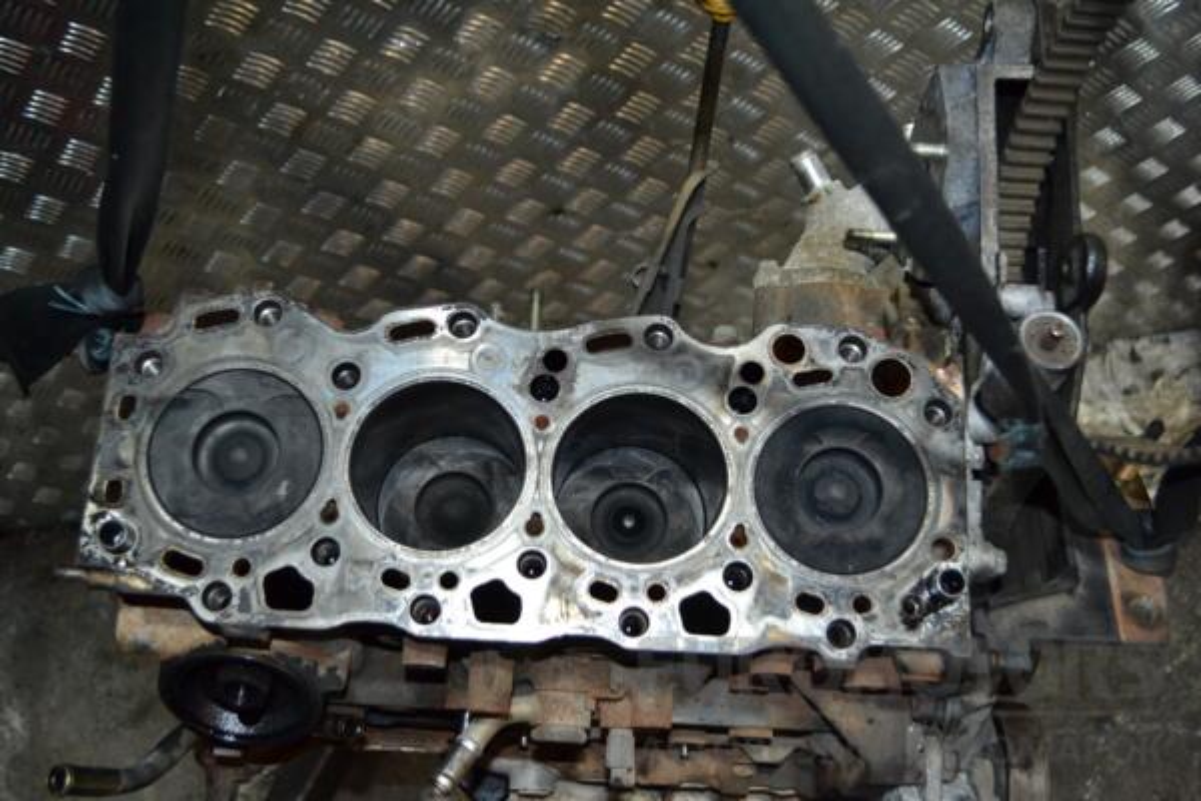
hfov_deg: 49.6
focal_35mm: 39
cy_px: 400
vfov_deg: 34.2
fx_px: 1301
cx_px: 600
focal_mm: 26
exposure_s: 1/60
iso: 640
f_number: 4.2
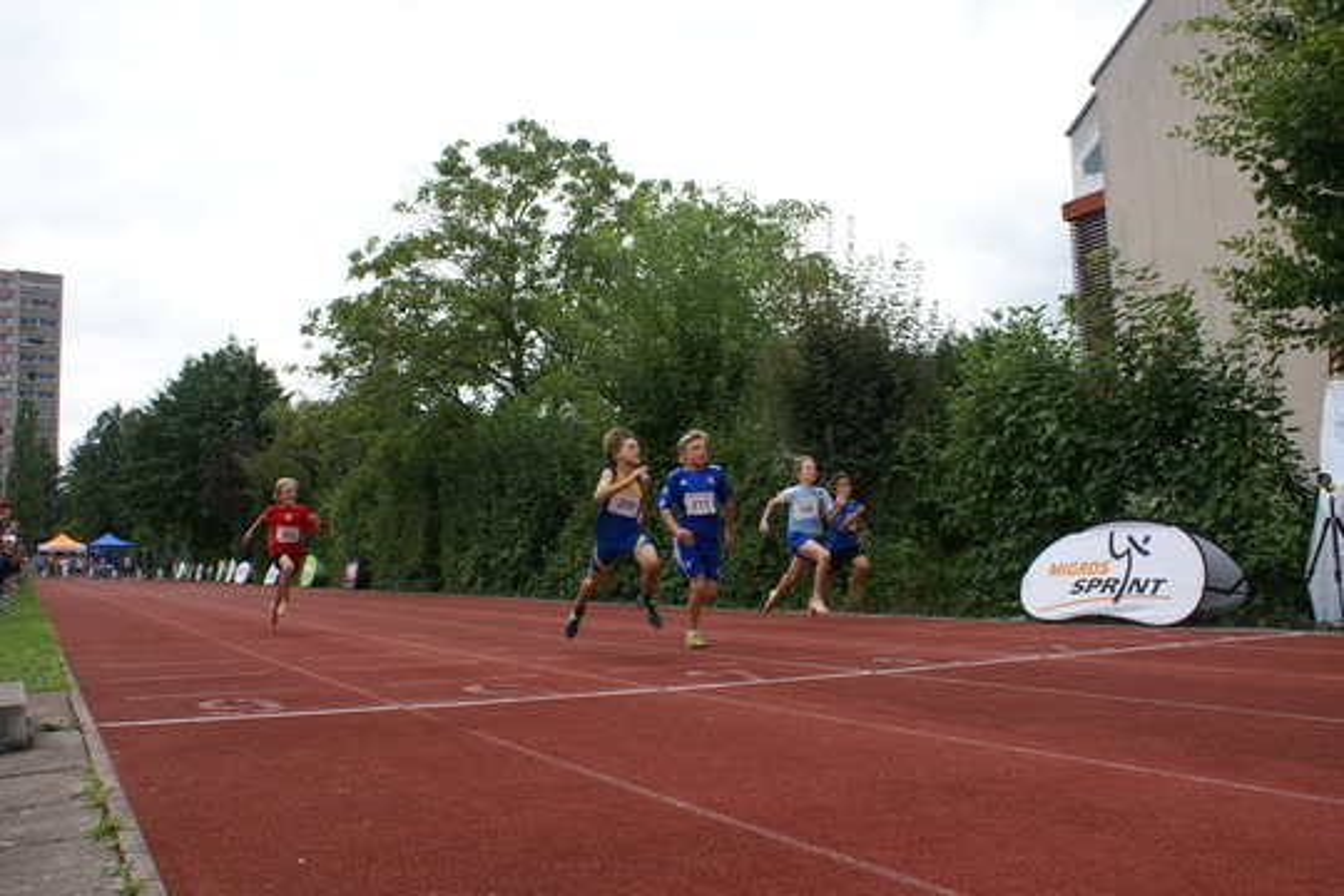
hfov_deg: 61.9
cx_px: 672
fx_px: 1120
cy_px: 448
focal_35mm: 30
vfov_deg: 43.6
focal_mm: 20
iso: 100
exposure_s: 1/250
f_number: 6.3
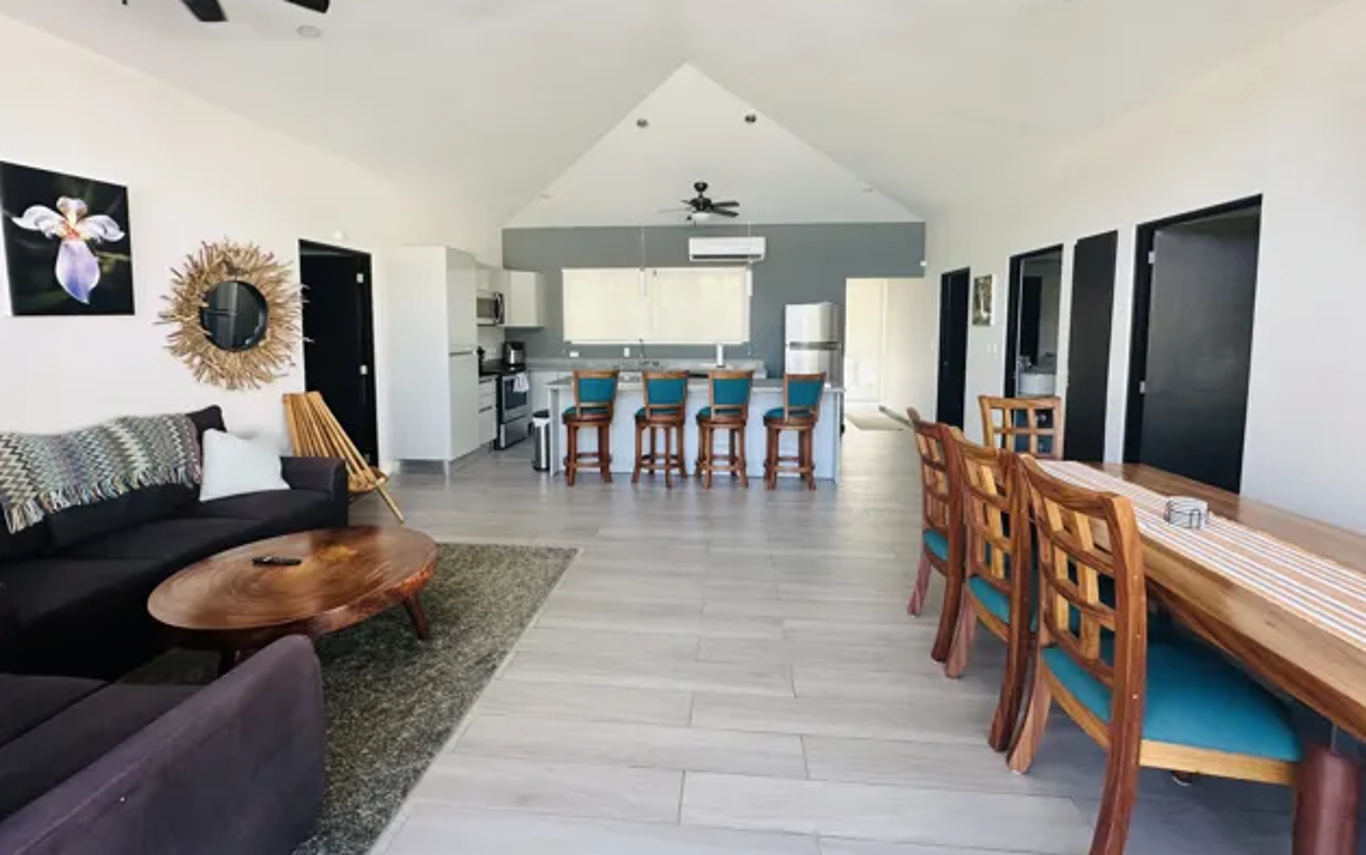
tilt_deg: -4.2
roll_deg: -0.1
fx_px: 559
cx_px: 682
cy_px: 365
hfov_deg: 101.4
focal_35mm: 15
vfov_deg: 74.4
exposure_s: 1/99
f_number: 2.2
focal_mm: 2.22
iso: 125
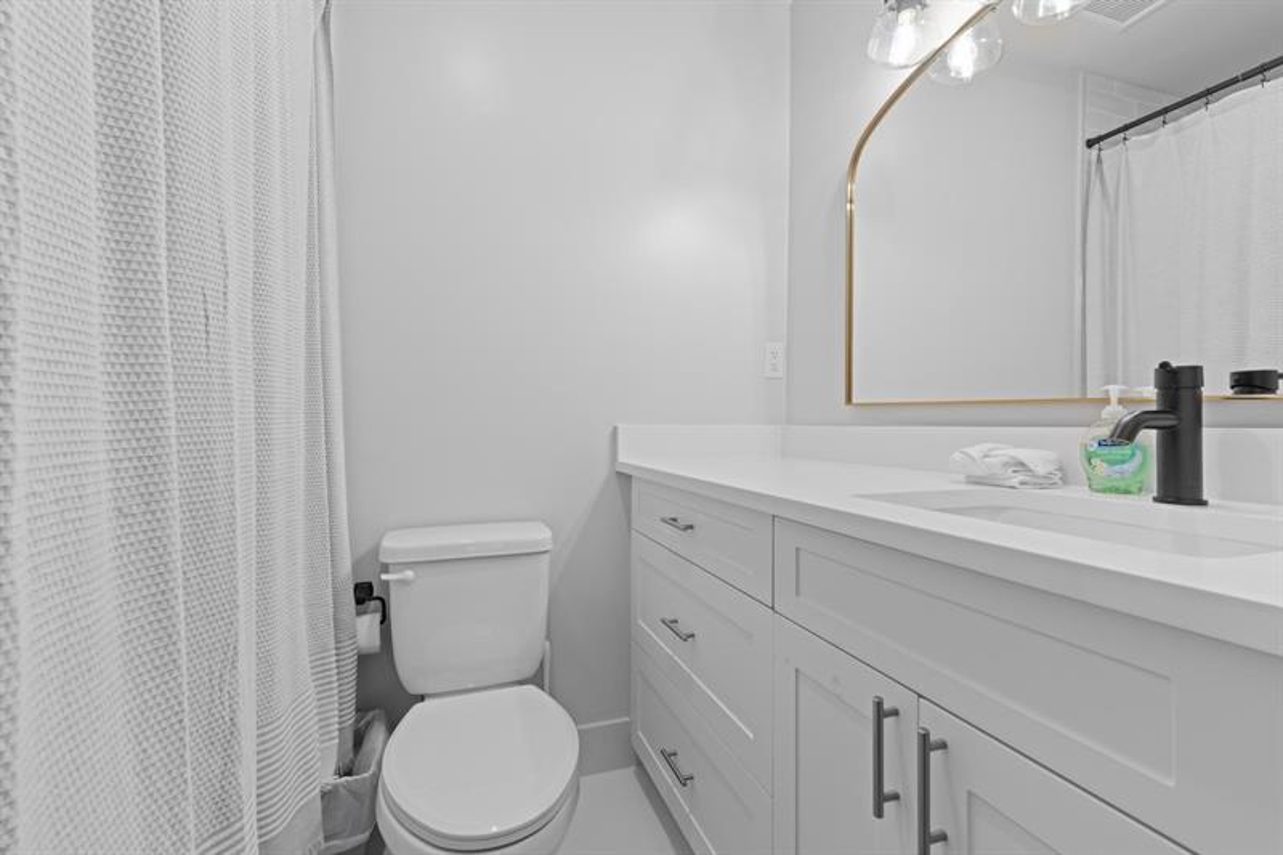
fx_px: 570
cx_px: 642
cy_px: 428
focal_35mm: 16
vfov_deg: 73.7
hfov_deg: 96.7
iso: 200
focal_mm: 16
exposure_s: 1/3
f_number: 9
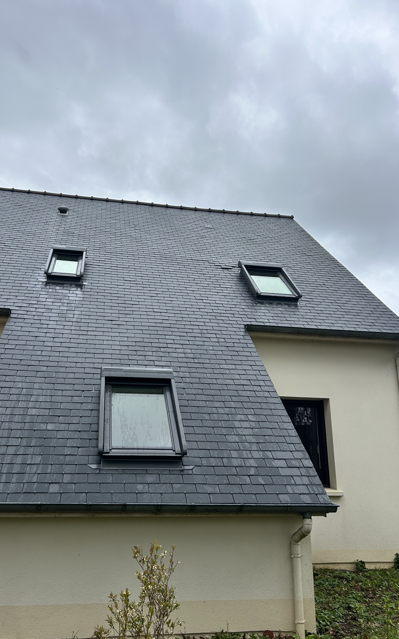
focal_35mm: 28
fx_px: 487
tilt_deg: +17.2
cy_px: 318
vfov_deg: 66.5
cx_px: 177
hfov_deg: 44.5
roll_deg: -1.0
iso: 50
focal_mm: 5.7
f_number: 1.5
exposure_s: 1/902
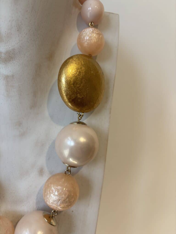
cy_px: 117
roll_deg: -2.1
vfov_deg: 67.3
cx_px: 88
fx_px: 176
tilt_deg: -10.8
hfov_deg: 53.1
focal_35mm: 26
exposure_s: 1/512
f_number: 1.6
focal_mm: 5.96
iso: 50
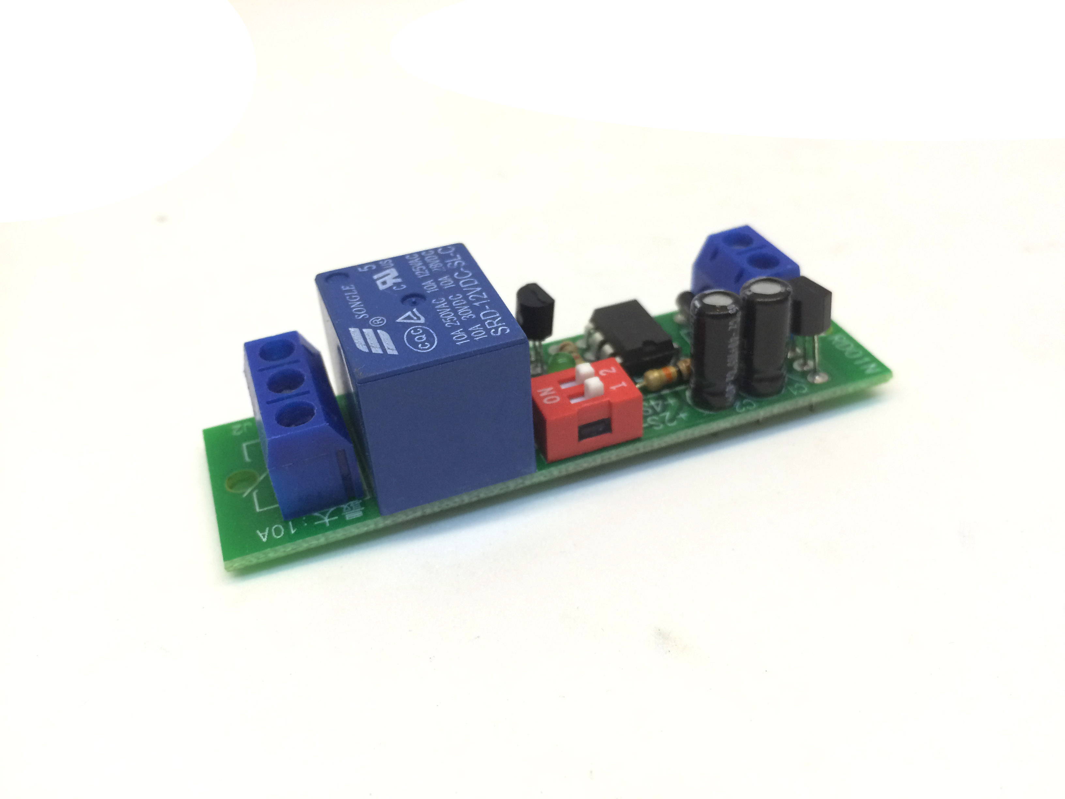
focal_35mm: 29
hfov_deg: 61.7
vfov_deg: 48.2
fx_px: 892
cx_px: 532
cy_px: 400
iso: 100
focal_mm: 4.15
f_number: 2.2
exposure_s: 1/33
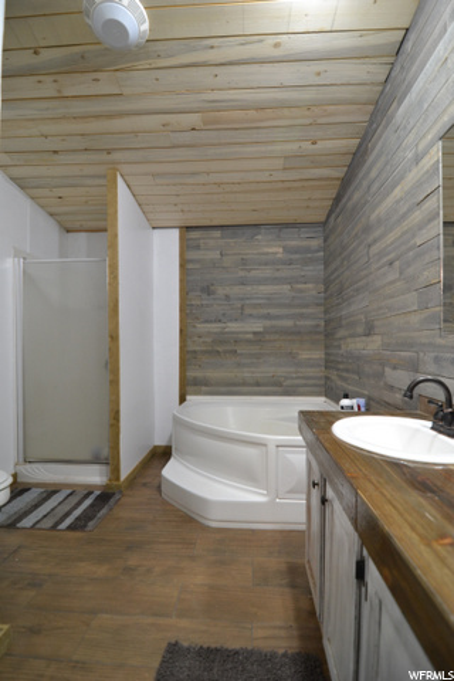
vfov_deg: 92.4
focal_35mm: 17
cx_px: 227
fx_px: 326
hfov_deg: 69.7
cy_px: 340
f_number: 2.8
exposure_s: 1/60
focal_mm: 11.5
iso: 1100
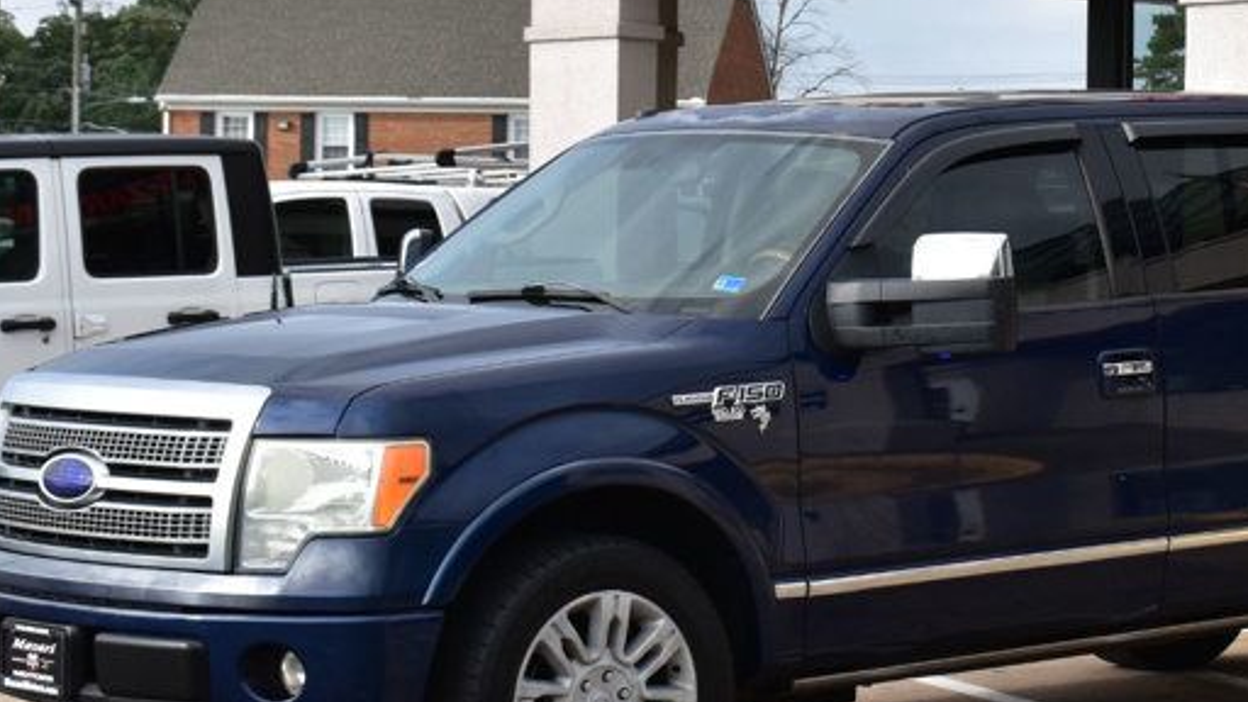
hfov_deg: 18.7
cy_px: 207
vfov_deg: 10.7
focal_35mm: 113
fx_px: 3739
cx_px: 1107
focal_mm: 36
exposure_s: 1/400
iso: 400
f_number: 11
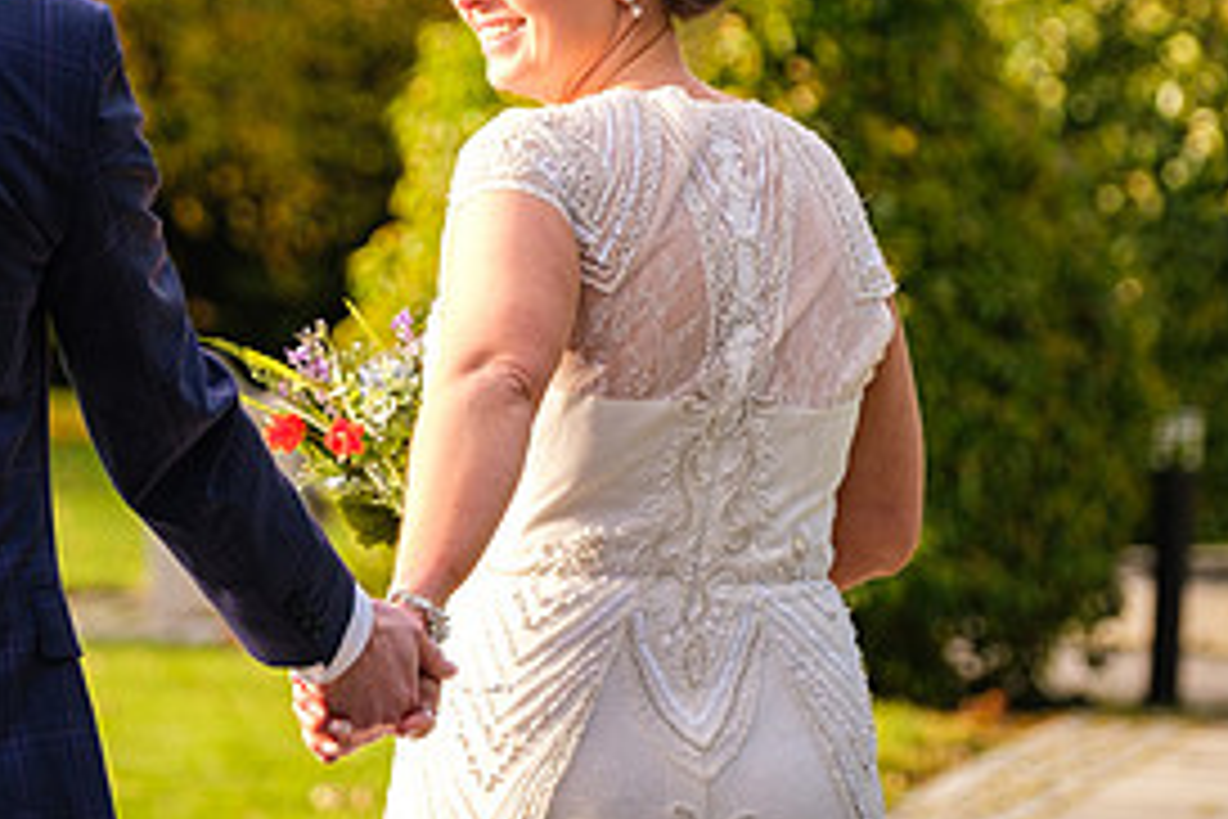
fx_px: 9823
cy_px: 282
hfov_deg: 7.2
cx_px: 456
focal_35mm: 288
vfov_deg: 4.8
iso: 320
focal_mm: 77.3
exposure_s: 1/500
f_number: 2.8
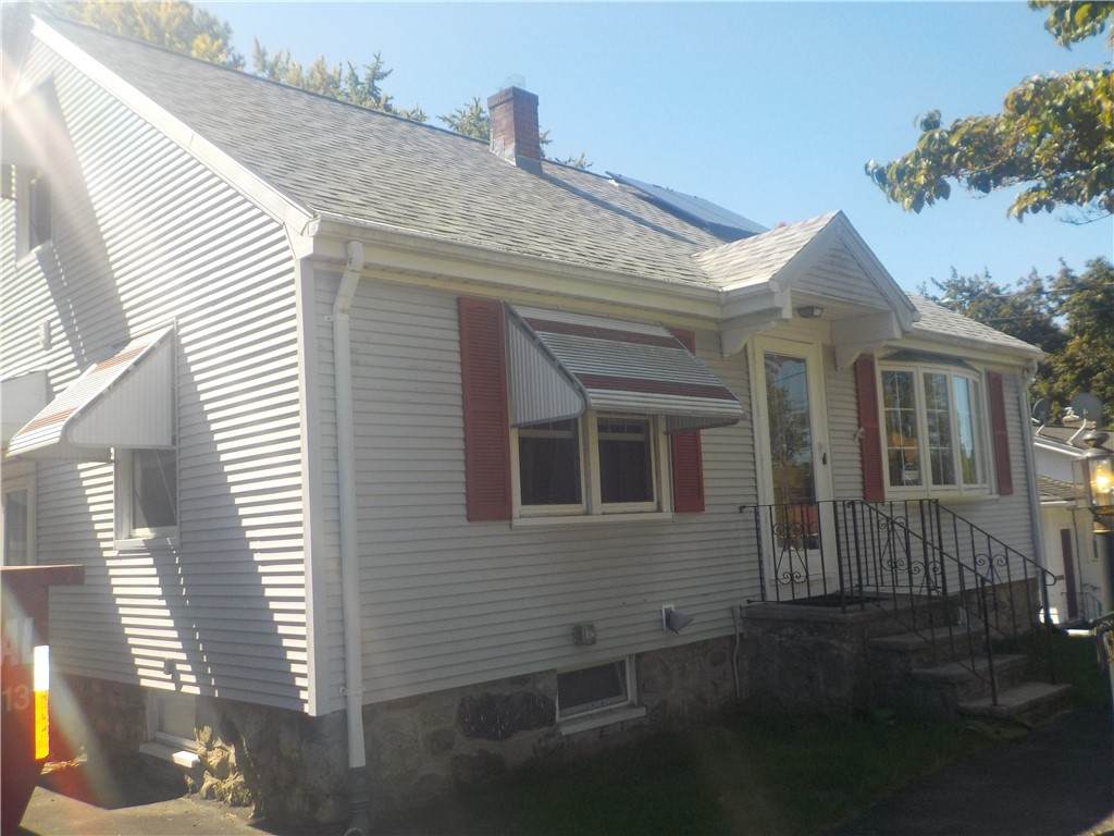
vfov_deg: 46.8
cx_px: 557
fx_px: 965
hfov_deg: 60.0
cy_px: 418
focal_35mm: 30
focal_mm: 4.1
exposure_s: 1/640
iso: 125
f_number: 3.3
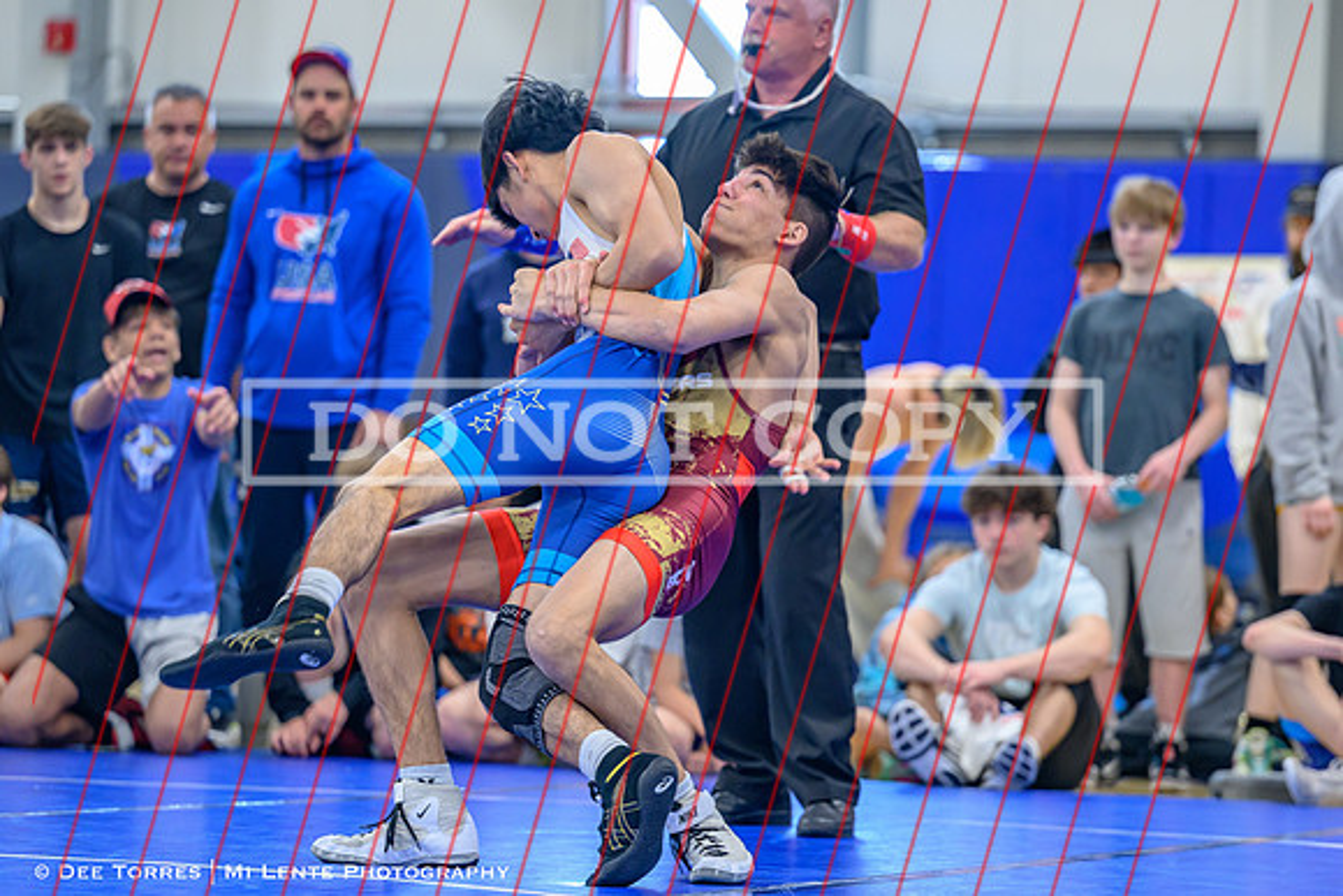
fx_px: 5590
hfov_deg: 13.7
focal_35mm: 150
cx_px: 684
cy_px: 501
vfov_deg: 9.2
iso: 2500
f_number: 2.8
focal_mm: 120
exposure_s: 1/640
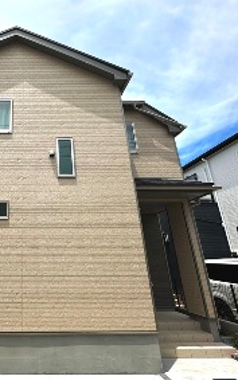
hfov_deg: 51.3
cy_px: 196
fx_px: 218
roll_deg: -0.1
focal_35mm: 21
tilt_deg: +18.0
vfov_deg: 82.2
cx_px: 28
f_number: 2.2
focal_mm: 2.22
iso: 50
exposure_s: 1/2257
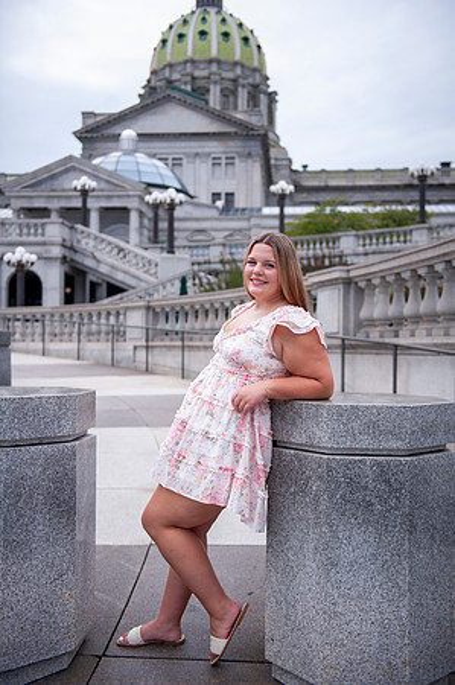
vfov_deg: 50.7
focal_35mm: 38
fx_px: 722
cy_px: 342
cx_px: 228
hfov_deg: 35.0
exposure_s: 1/2000
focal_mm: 38
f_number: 2.8
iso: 100
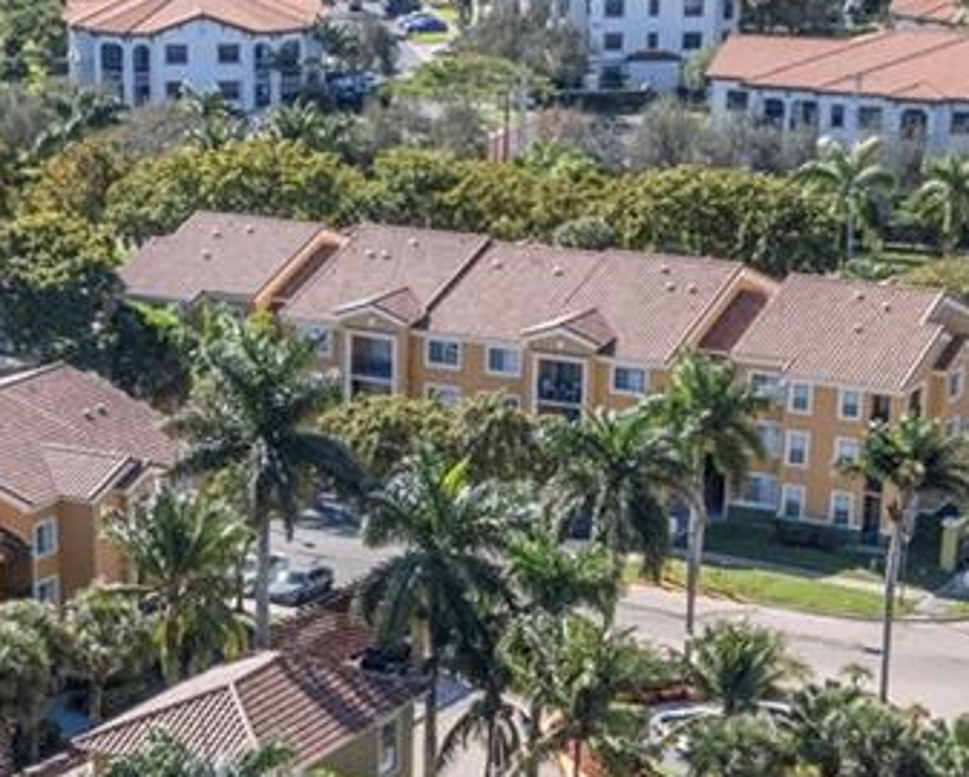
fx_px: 2812
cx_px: 247
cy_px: 1029
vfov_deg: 15.0
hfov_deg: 19.4
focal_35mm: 98
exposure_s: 1/2500
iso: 100
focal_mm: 8.38
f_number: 2.8
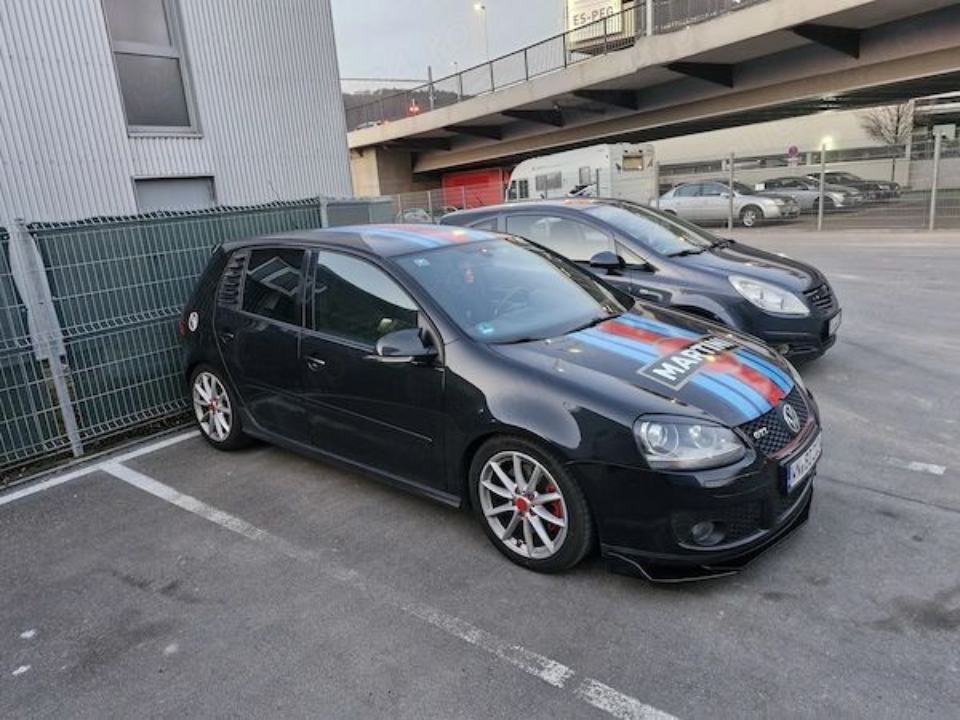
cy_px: 360
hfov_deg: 73.9
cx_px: 480
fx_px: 638
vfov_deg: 58.9
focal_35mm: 23
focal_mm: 5.54
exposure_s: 1/100
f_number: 1.8
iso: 800
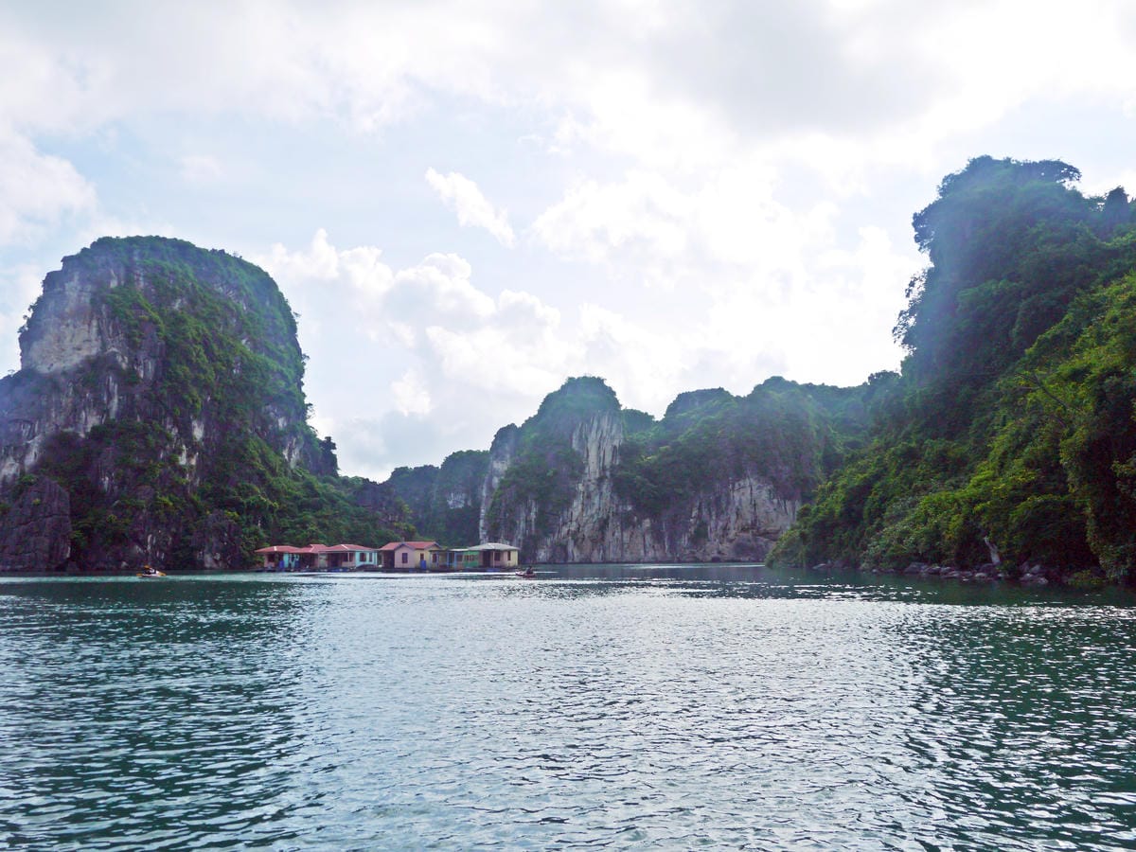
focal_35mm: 32
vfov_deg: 44.2
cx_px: 568
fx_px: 1050
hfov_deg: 56.8
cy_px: 426
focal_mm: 16
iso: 160
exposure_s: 1/500
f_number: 9
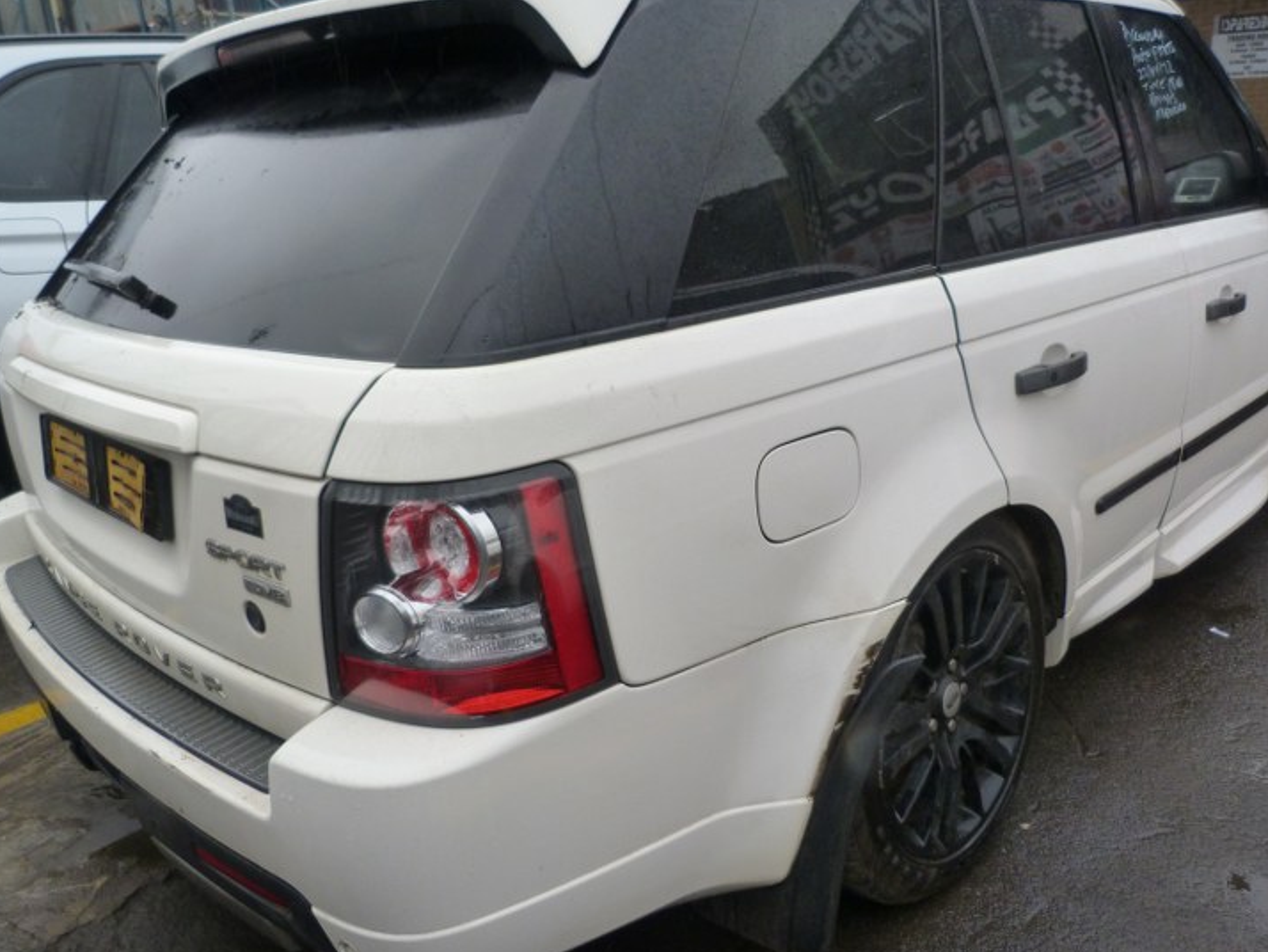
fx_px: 1026
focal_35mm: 28
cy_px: 444
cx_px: 673
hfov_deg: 63.4
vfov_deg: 49.7
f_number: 2.8
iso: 160
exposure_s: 1/60
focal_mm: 4.5
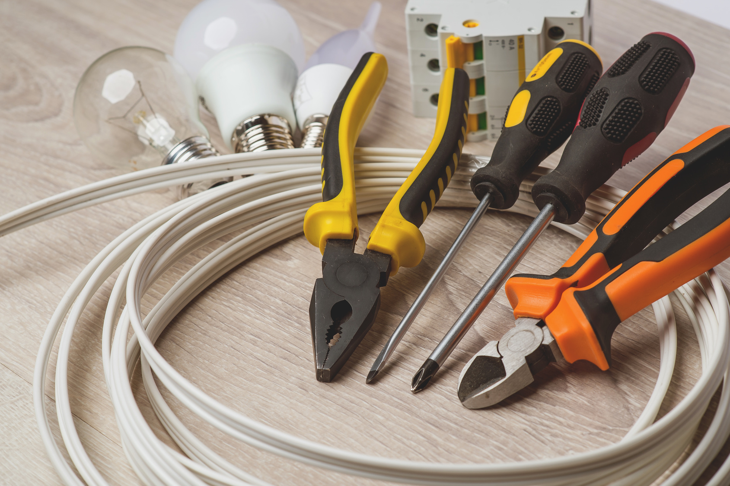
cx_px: 383
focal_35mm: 92
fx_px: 1870
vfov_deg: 14.8
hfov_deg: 22.1
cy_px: 242
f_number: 8
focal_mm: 85
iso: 100
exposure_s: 1/125
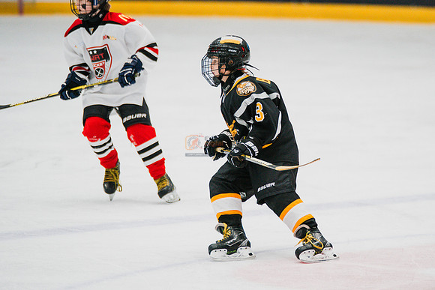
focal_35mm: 333
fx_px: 4030
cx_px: 259
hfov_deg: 6.2
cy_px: 121
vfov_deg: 4.1
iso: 3200
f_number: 3.2
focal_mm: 261
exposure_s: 1/1600
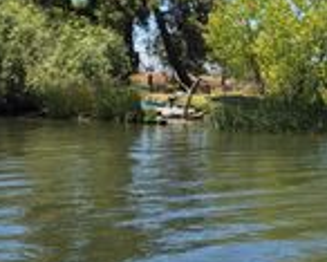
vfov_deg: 19.9
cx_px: 549
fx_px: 746
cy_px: 122
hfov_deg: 19.8
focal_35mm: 77
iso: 25
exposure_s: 1/1418
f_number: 1.8
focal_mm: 5.4
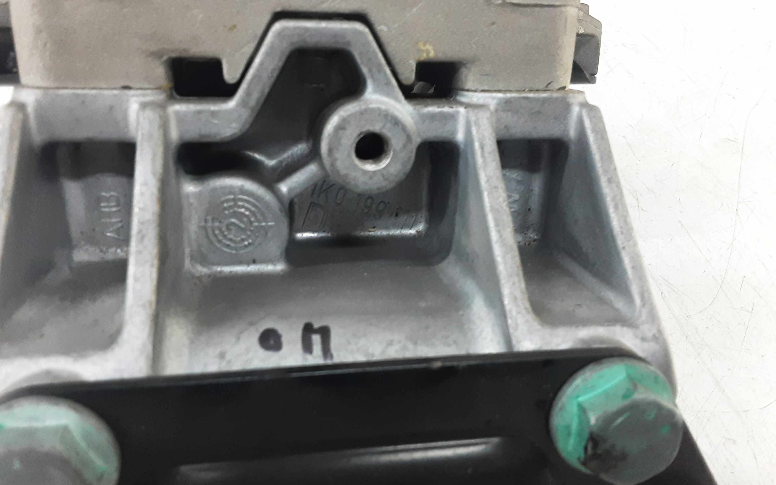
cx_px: 385
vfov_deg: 43.1
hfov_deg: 64.6
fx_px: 613
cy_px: 242
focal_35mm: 29
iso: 160
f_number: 1.9
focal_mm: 2.91
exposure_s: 1/33
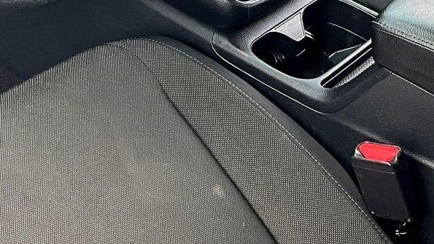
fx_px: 978
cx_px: 21
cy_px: -155
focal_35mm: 85
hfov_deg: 24.1
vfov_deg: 13.2
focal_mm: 3
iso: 25
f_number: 1.8
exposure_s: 1/122
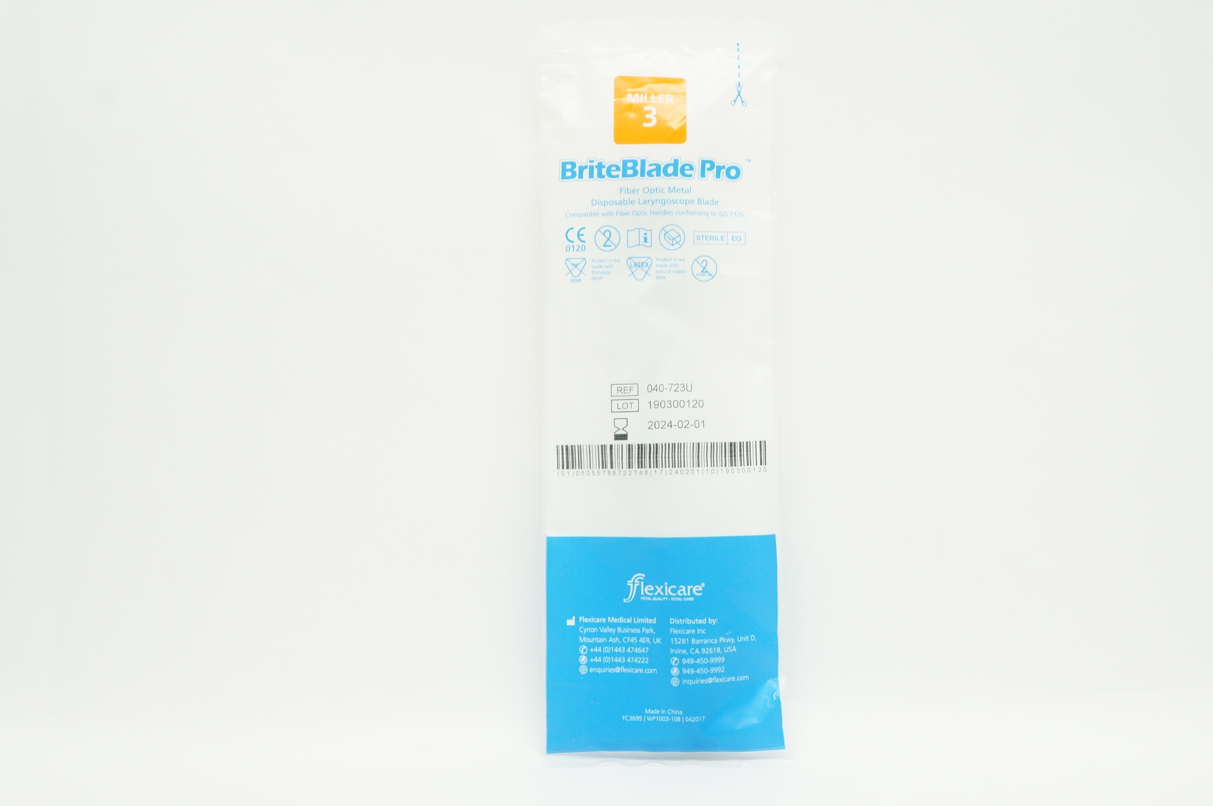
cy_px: 387
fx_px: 1534
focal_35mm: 46
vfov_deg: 29.4
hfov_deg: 43.1
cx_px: 655
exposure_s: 1/25
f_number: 9
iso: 400
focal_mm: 27
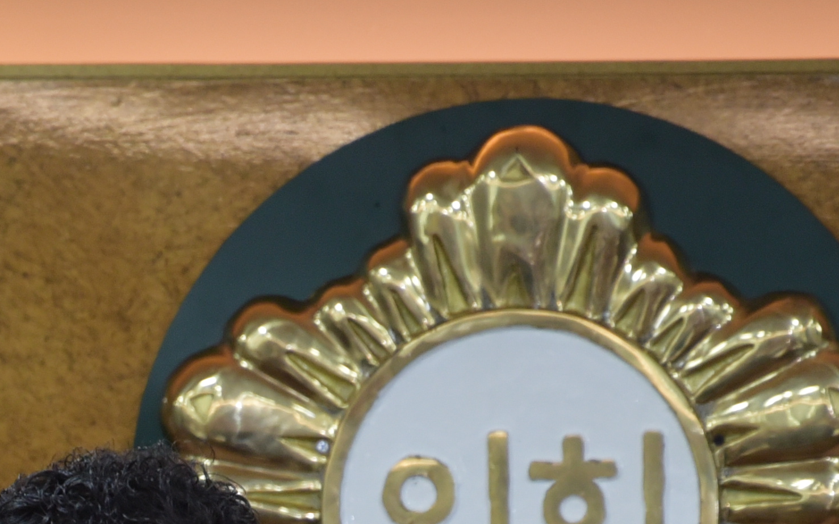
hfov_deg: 2.0
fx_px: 23733
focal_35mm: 1038
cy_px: 872
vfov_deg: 1.3
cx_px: 74
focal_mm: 250
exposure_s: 1/200
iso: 1400
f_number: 5.6
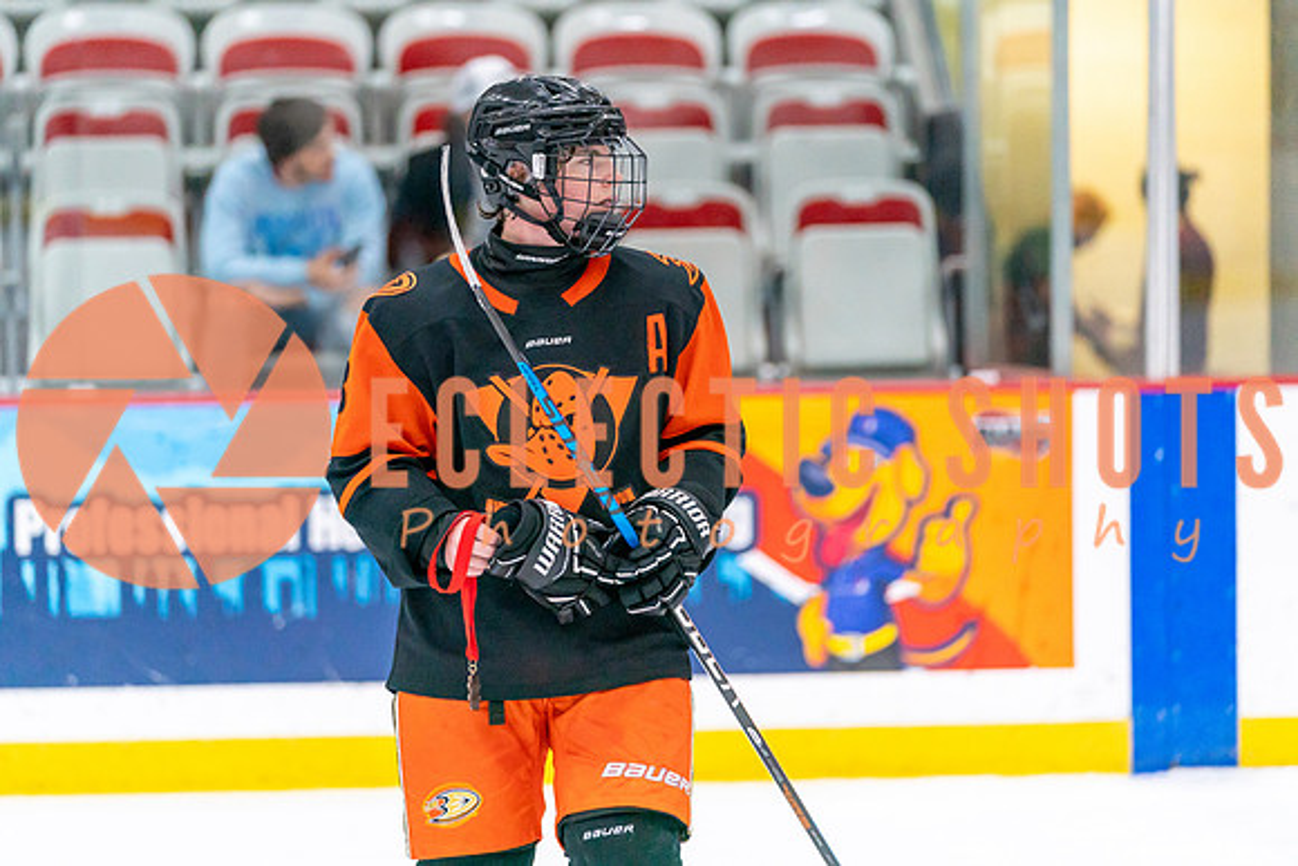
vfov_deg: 8.2
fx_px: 6062
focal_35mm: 168
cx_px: 618
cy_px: 387
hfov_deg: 12.2
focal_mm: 152
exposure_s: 1/1250
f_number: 2.8
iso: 3200
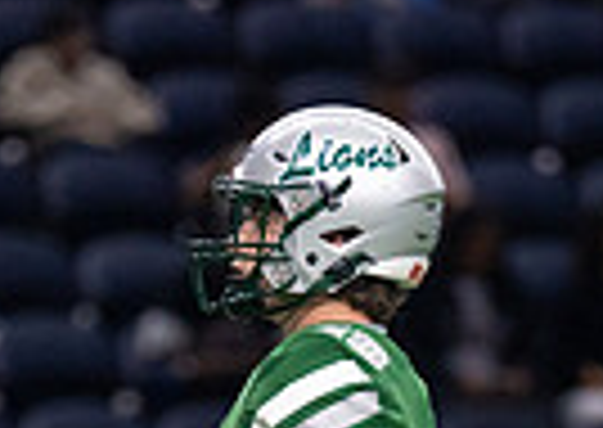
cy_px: 796
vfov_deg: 1.3
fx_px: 19235
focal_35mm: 1126
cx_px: 221
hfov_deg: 1.8
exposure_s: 1/1250
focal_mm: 200
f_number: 2.8
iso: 1600
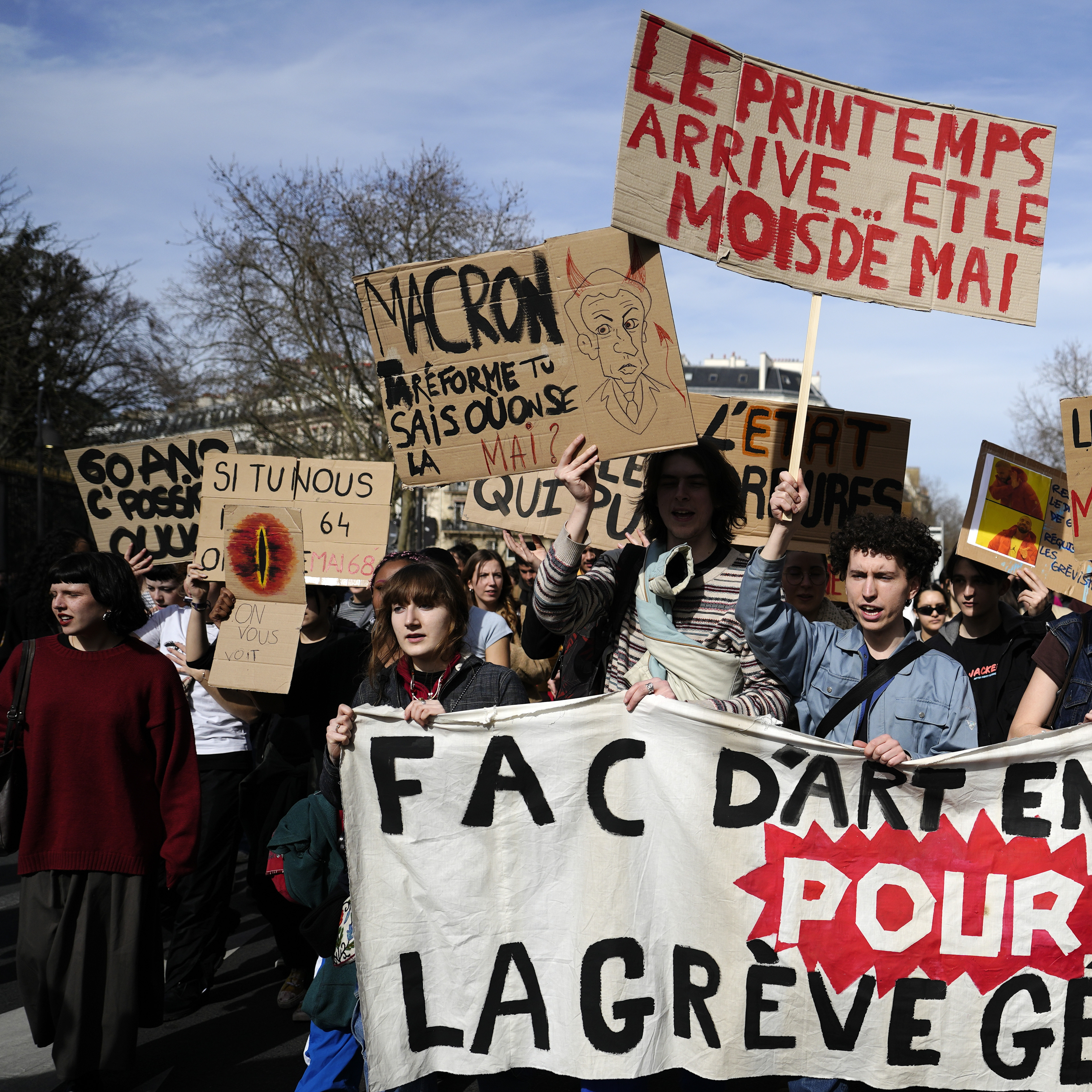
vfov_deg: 44.7
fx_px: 1321
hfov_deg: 41.3
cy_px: 644
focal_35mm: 37
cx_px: 989
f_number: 2.8
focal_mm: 24
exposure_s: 1/5000
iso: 100
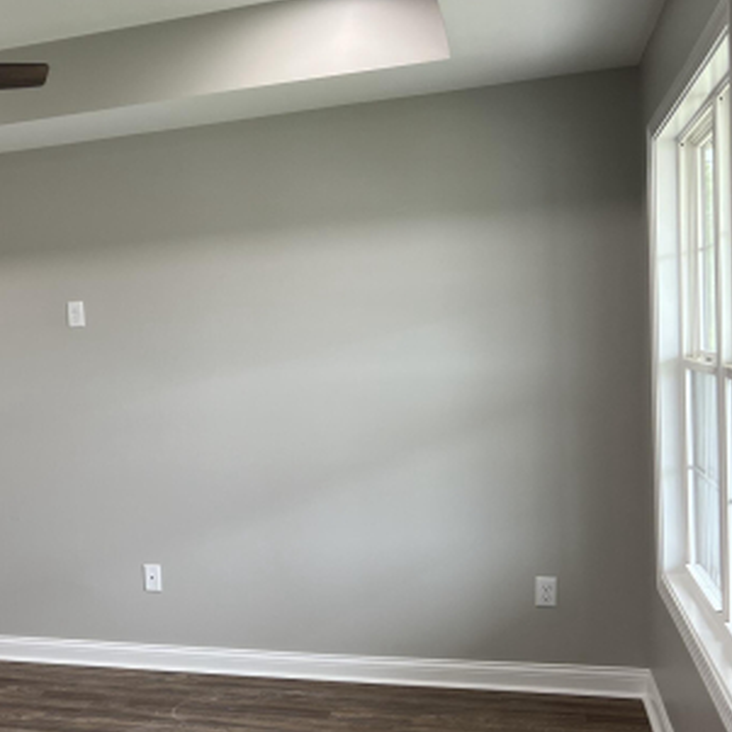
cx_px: -47
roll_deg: +3.7
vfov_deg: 33.3
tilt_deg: -4.0
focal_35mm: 51
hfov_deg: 30.3
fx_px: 1220
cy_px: 430
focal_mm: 5.7
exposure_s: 1/121
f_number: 1.5
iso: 80
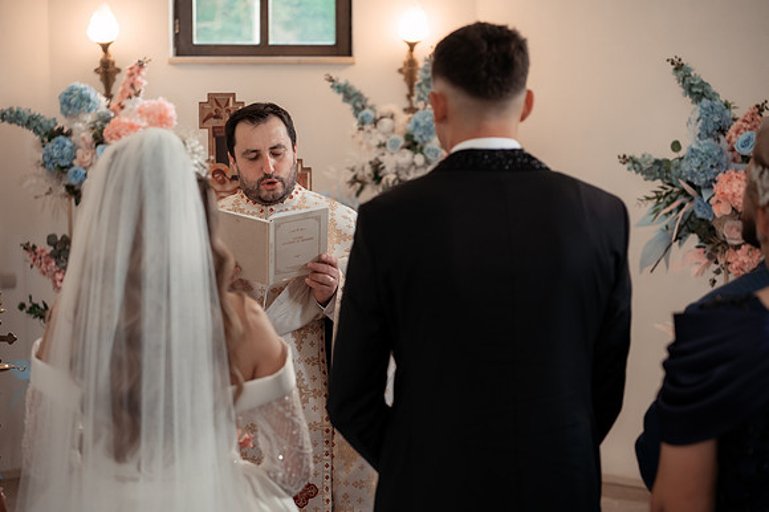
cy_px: 256
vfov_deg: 18.2
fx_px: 1601
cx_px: 384
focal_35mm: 75
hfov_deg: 27.0
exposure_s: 1/250
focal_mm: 75
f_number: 3.2
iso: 1600
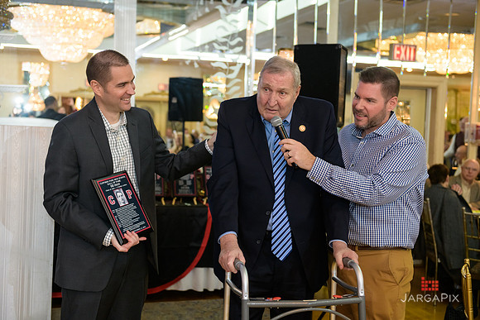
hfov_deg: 39.6
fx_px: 667
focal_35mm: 50
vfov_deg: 27.0
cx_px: 240
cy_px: 160
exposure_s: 1/125
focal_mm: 50
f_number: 3.2
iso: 1000
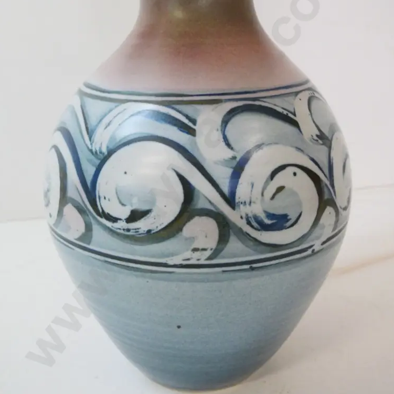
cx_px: 196
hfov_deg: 40.9
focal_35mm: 41
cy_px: 151
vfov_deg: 40.7
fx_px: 528
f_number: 5
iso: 3200
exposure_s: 1/160
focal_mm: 17
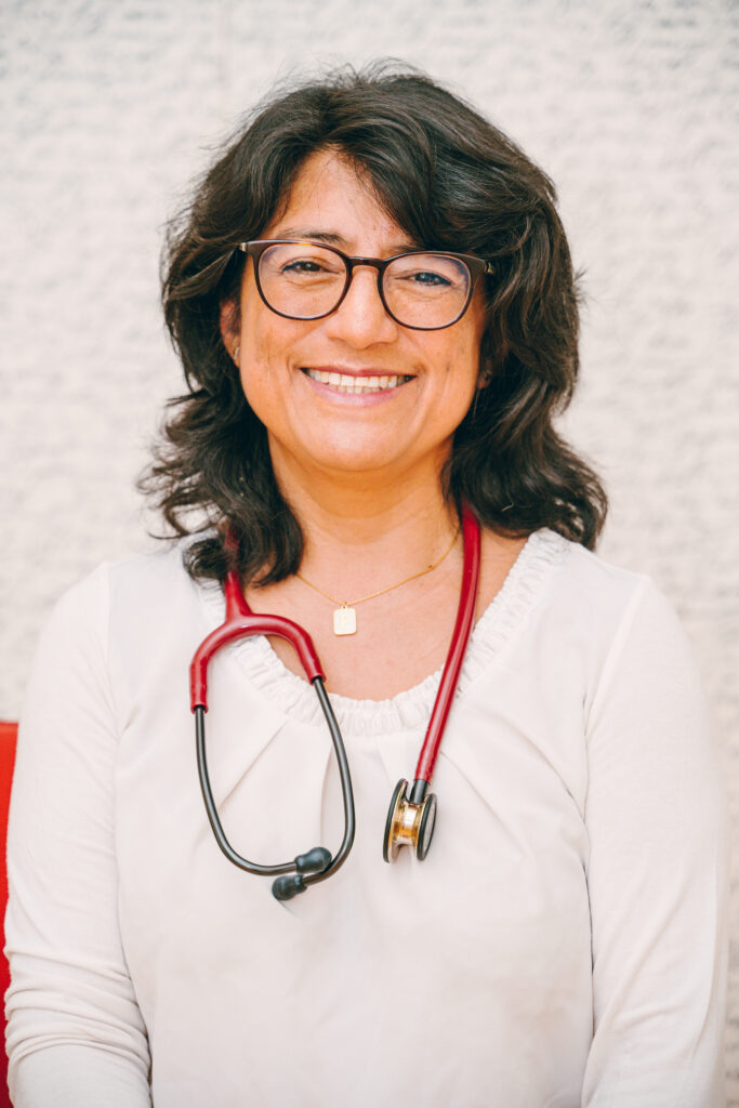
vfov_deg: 27.0
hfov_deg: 18.2
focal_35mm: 75
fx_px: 2308
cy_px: 554
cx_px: 370
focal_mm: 75
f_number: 4
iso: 640
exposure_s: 1/200
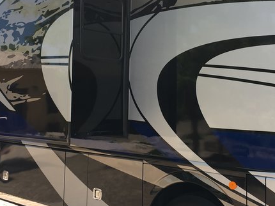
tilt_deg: +3.2
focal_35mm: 54
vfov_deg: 27.0
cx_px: 147
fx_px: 429
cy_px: 86
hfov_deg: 35.5
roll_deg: -0.7
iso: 25
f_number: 2.2
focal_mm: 4.15
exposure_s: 1/481
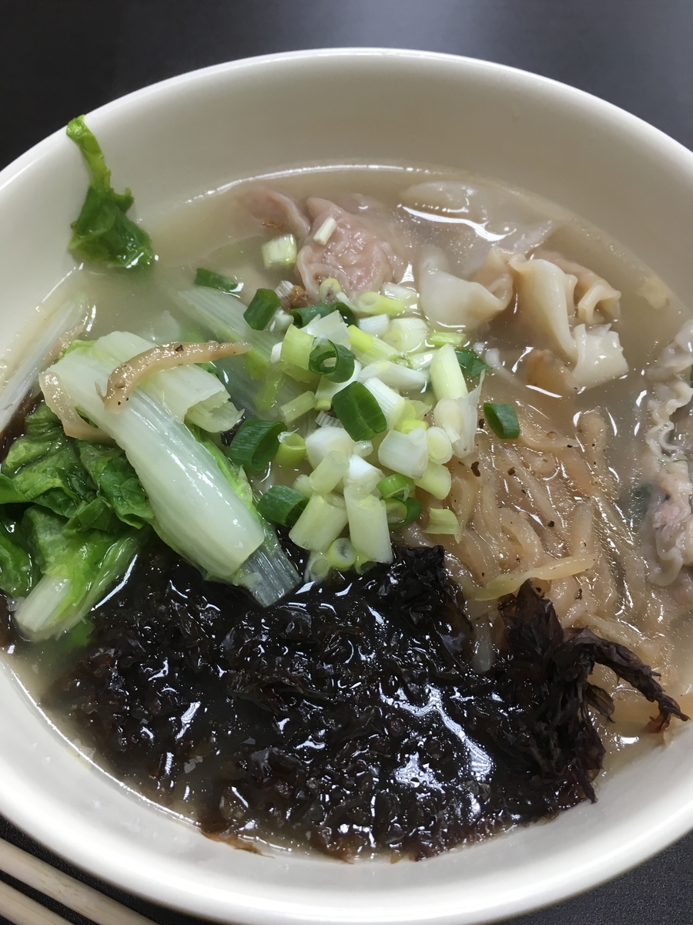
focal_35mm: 29
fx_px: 774
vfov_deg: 61.7
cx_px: 346
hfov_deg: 48.2
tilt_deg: -61.8
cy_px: 462
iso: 50
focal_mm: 4.15
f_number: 2.2
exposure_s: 1/30
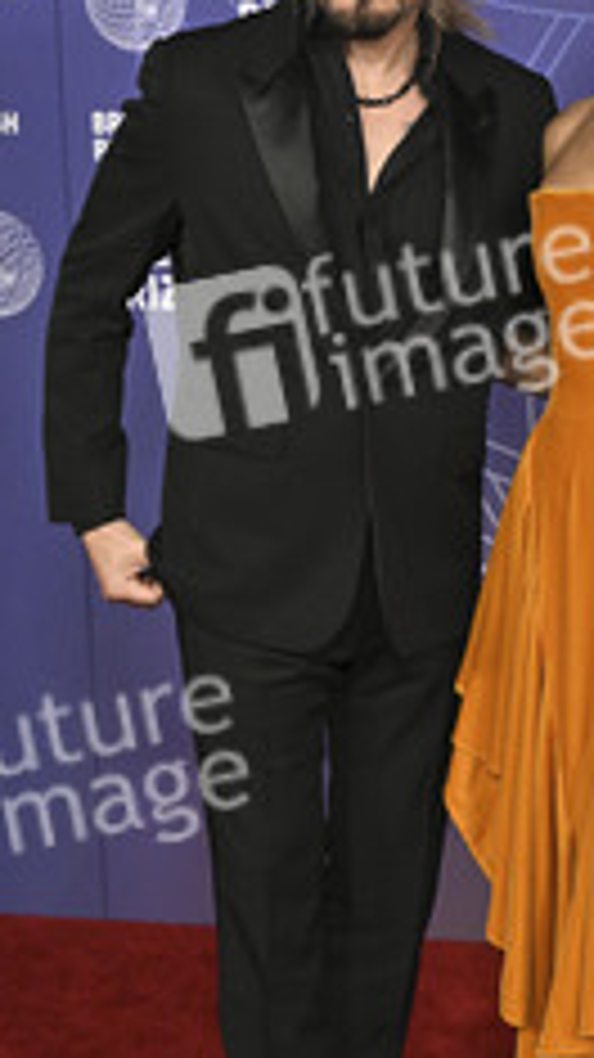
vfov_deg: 23.4
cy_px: 558
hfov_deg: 13.2
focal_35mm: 91
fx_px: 2551
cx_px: 508
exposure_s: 1/320
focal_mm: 51
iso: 2000
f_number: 4
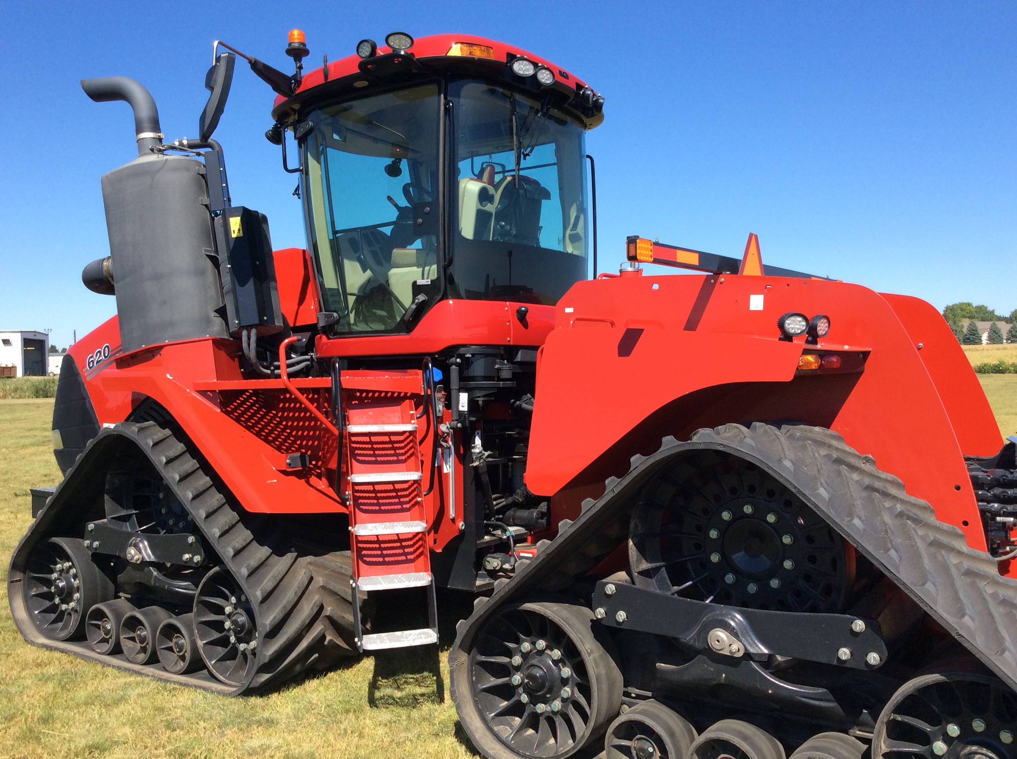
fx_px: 939
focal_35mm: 32
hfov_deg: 56.9
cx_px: 508
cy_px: 380
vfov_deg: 44.1
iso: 32
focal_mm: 3.3
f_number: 2.4
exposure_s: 1/953
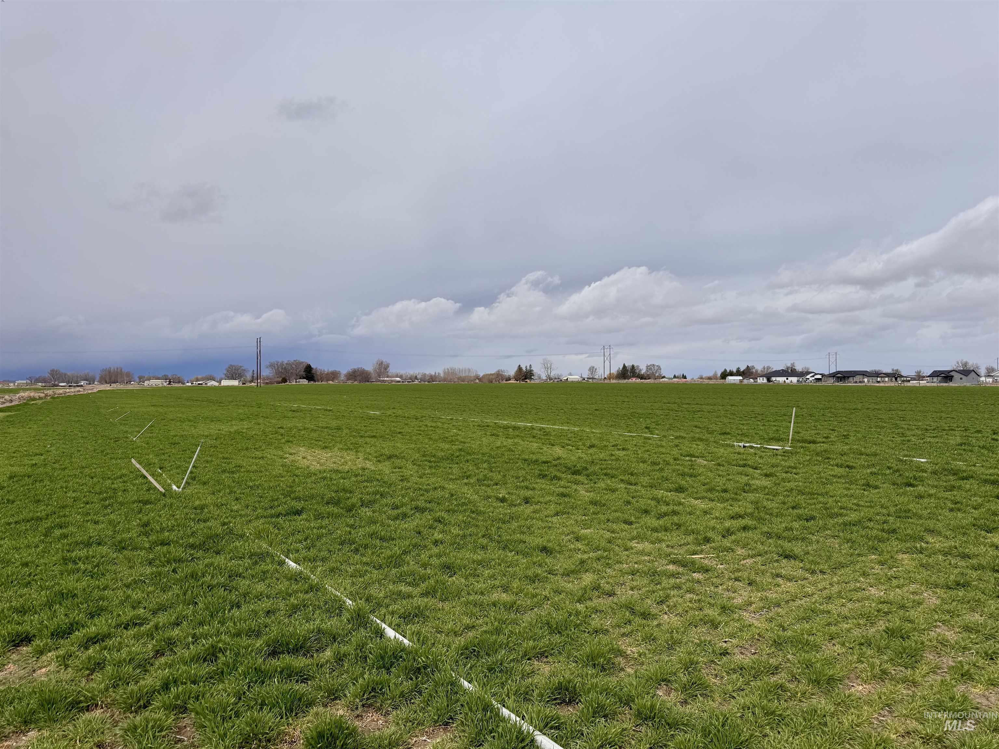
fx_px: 693
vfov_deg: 56.8
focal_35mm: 24
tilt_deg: +0.4
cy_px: 374
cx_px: 500
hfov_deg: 71.6
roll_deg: -0.1
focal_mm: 6.76
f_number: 1.78
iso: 80
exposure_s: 1/10417
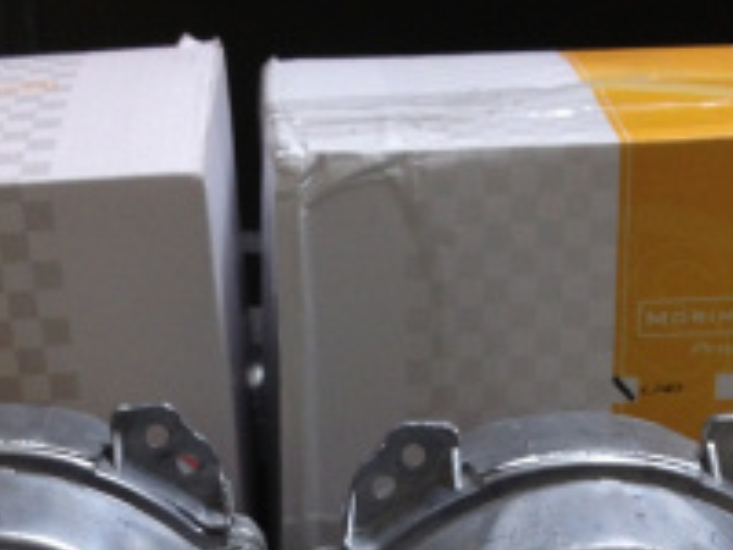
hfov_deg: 18.7
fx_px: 2223
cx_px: 341
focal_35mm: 105
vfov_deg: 13.6
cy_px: 708
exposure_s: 1/20
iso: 80
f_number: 2.4
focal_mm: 4.28
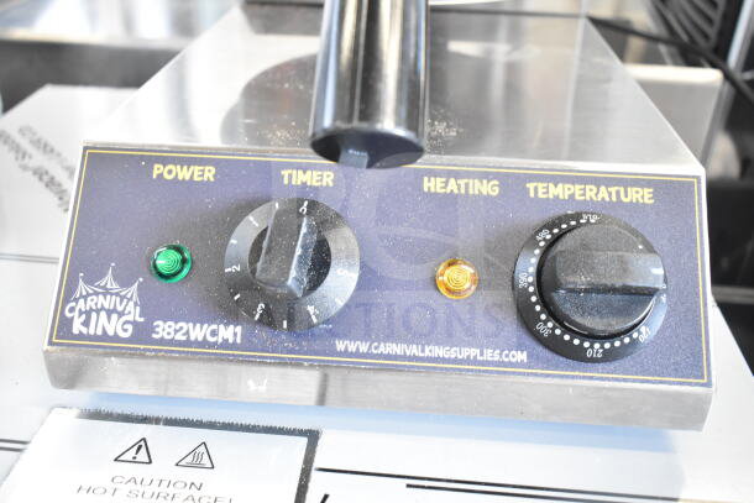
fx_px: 754
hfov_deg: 53.1
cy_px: 252
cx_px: 377
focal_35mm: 36
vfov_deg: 36.9
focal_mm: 24
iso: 2500
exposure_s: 1/40
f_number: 3.8
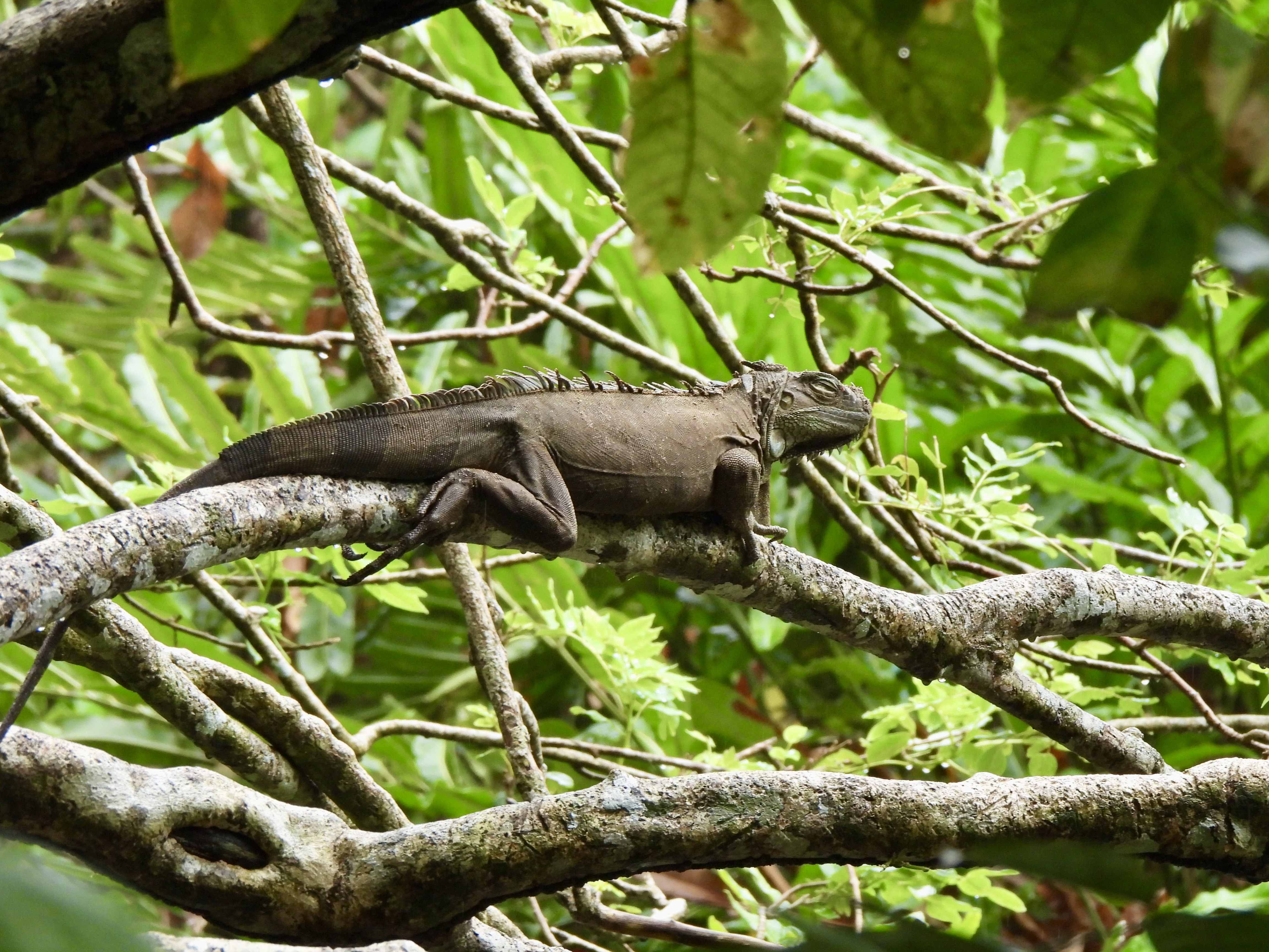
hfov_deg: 5.2
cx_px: 634
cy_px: 476
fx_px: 13931
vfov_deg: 3.9
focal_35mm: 380
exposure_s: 1/160
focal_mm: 67.8
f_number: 5
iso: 400
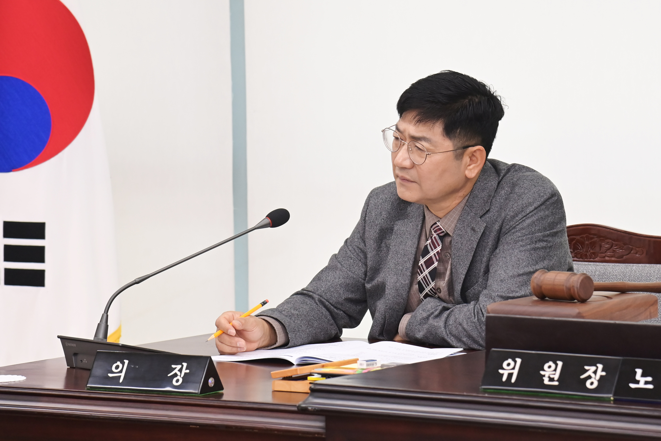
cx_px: 330
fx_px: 2203
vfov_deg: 11.4
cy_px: 220
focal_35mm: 120
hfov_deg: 17.1
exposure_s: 1/200
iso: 2500
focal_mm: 120
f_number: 6.3
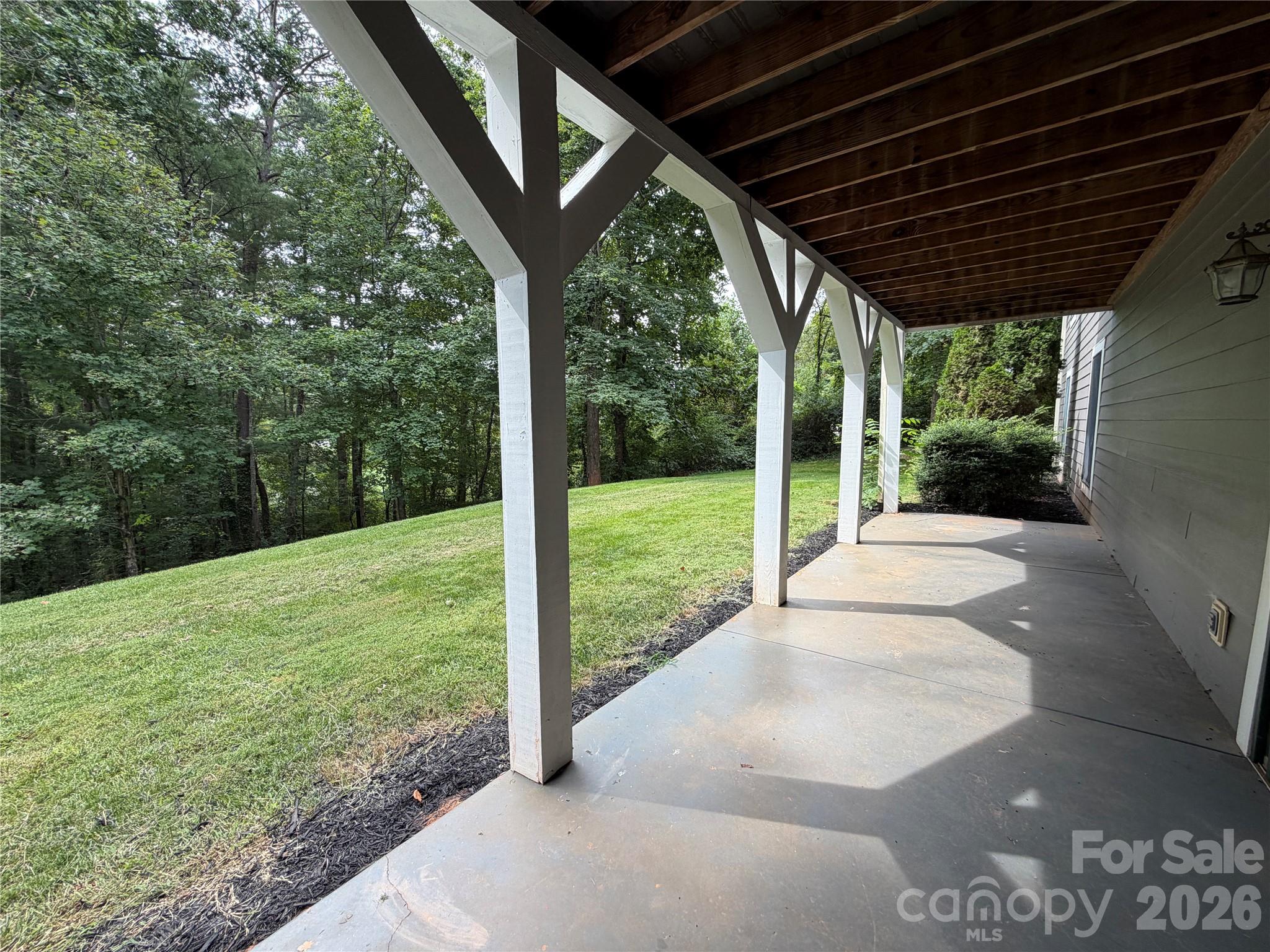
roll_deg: +1.2
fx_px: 514
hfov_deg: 102.1
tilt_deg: -6.6
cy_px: 476
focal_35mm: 14
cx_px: 635
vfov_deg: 85.7
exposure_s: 1/192
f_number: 2.2
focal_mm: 2.22
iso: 40
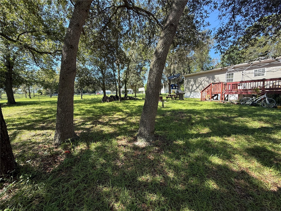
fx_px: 114
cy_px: 106
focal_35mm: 14
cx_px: 140
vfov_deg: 85.7
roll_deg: -0.3
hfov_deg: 102.1
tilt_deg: -5.7
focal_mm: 2.22
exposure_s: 1/527
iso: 64
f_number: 2.2
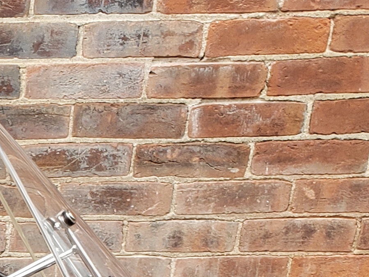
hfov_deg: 14.9
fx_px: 1247
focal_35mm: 117
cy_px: 592
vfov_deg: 11.2
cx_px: -278
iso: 50
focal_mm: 4.3
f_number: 2.4
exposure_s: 1/103
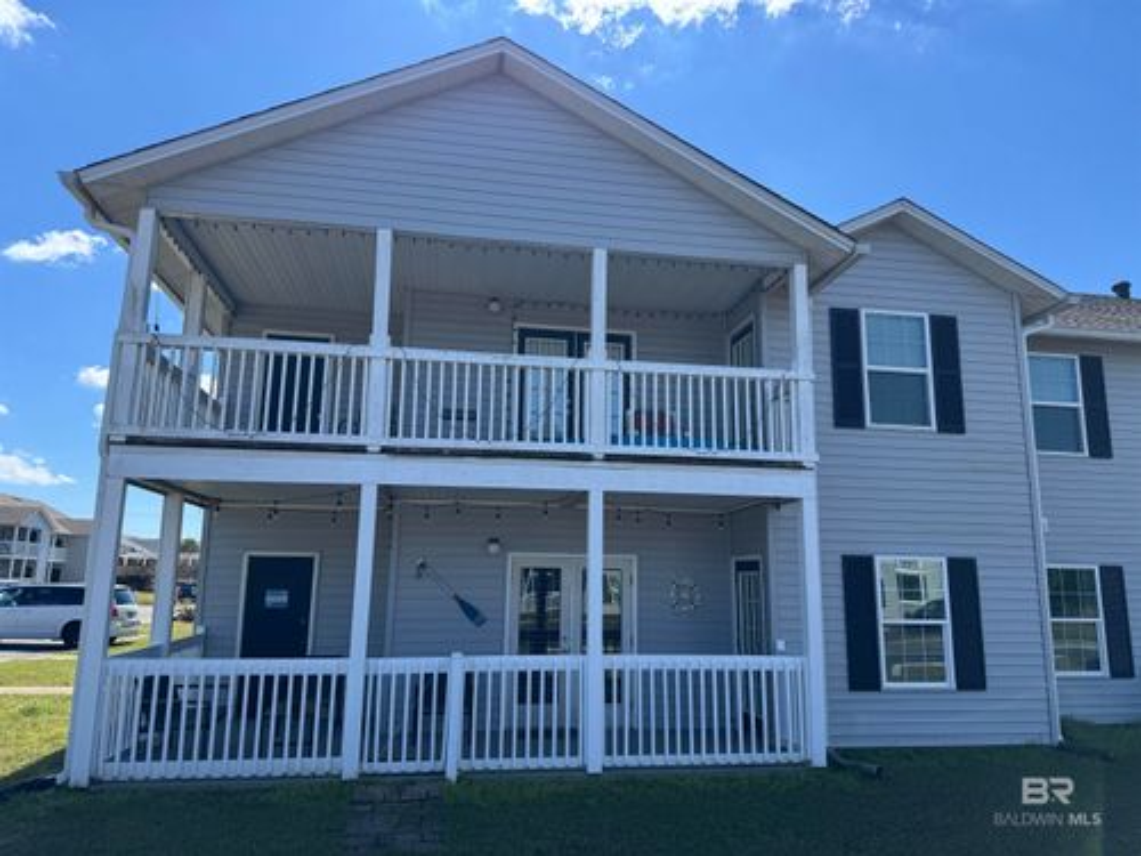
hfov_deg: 71.6
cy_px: 428
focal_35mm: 24
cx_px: 570
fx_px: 791
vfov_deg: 56.8
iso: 80
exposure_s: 1/2833
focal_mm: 6.76
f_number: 1.78
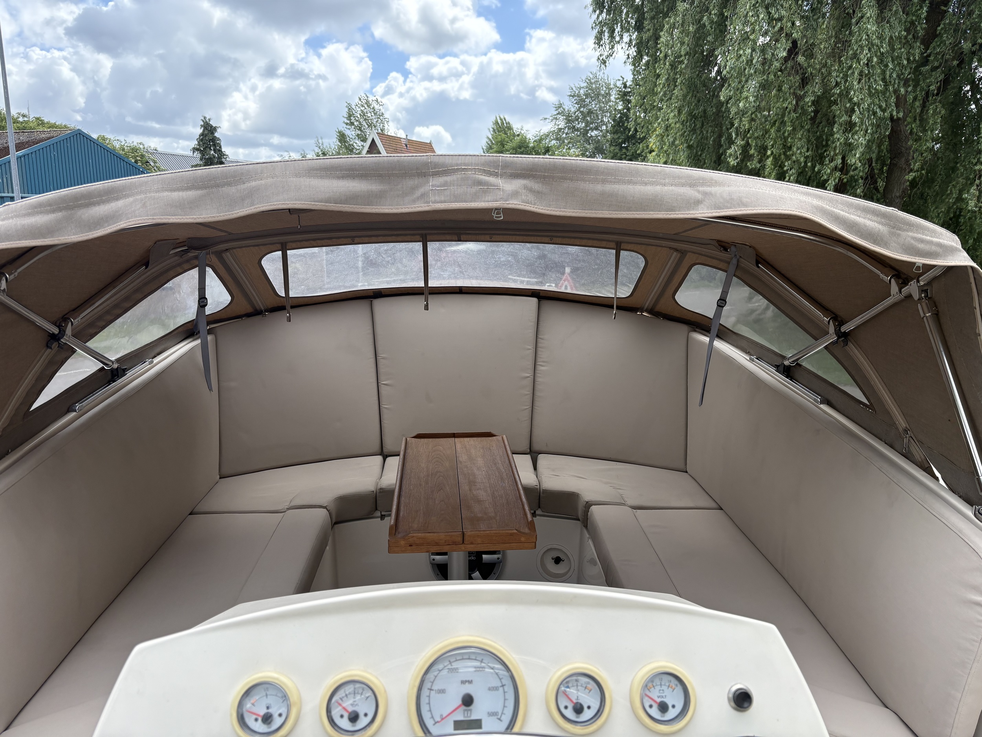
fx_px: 738
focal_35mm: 26
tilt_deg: -11.3
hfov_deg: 67.3
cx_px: 491
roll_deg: +0.0
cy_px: 368
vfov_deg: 53.1
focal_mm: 5.96
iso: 64
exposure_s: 1/1311
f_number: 1.6
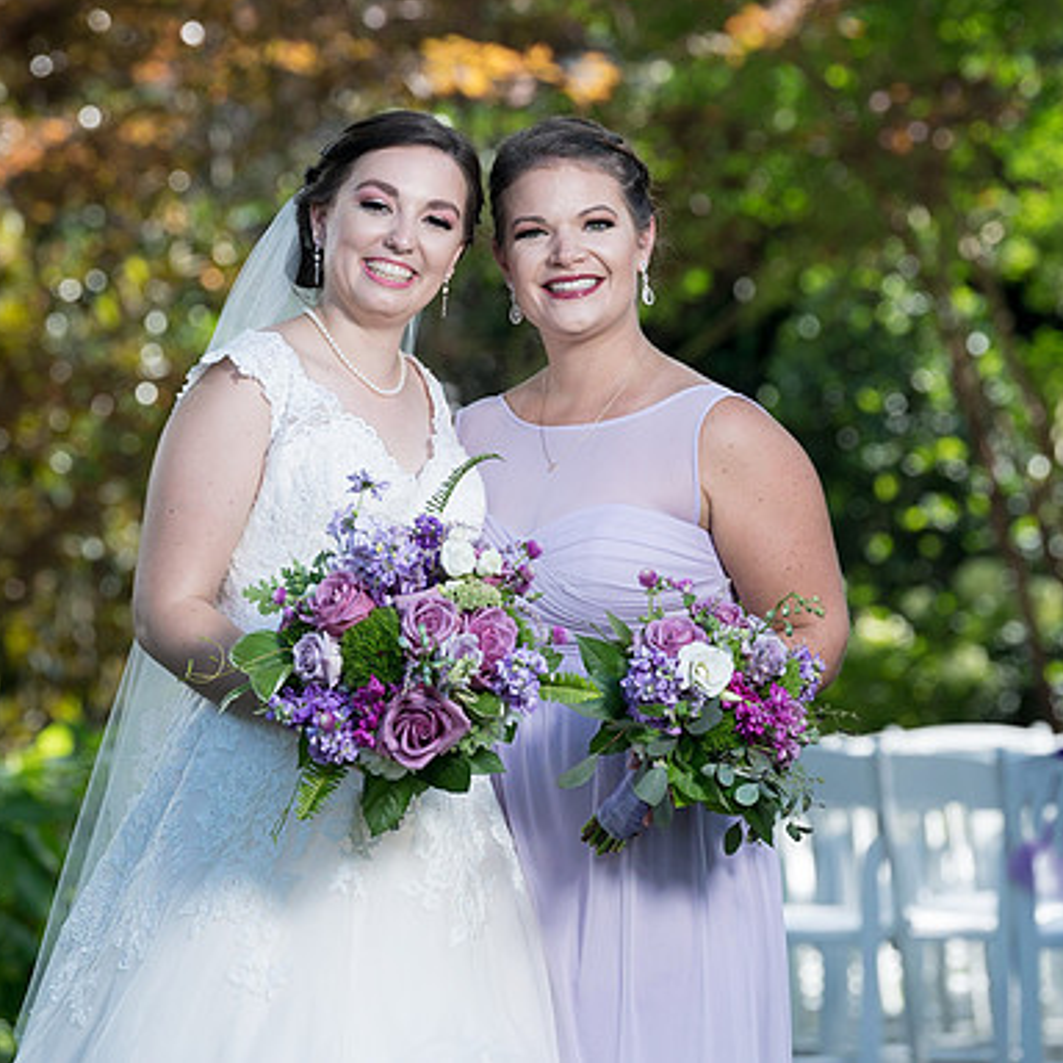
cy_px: 443
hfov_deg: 5.9
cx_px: 486
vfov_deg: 5.9
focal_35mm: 299
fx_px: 10388
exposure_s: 1/200
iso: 160
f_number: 5.6
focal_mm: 200
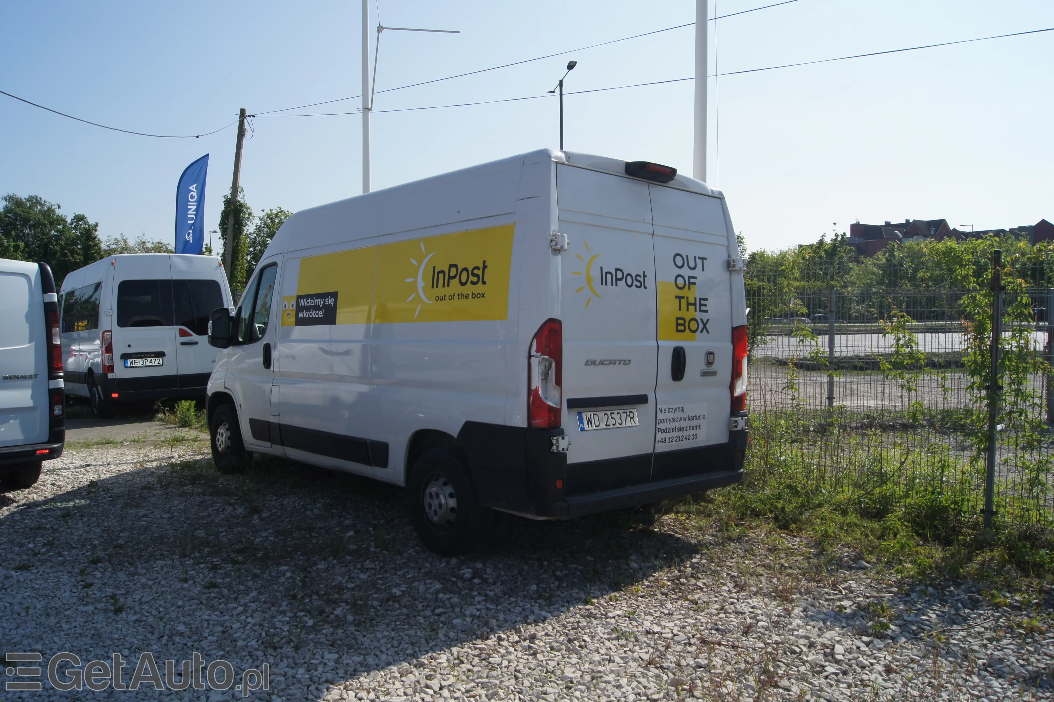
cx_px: 527
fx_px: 790
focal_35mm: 27
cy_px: 351
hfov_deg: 67.4
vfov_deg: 47.9
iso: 100
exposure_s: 1/125
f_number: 14
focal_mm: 18
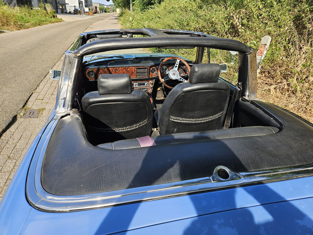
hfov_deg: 73.9
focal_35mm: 23
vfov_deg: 58.9
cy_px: 118
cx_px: 156
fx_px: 208
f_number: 1.8
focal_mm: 5.4
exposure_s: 1/493
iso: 25
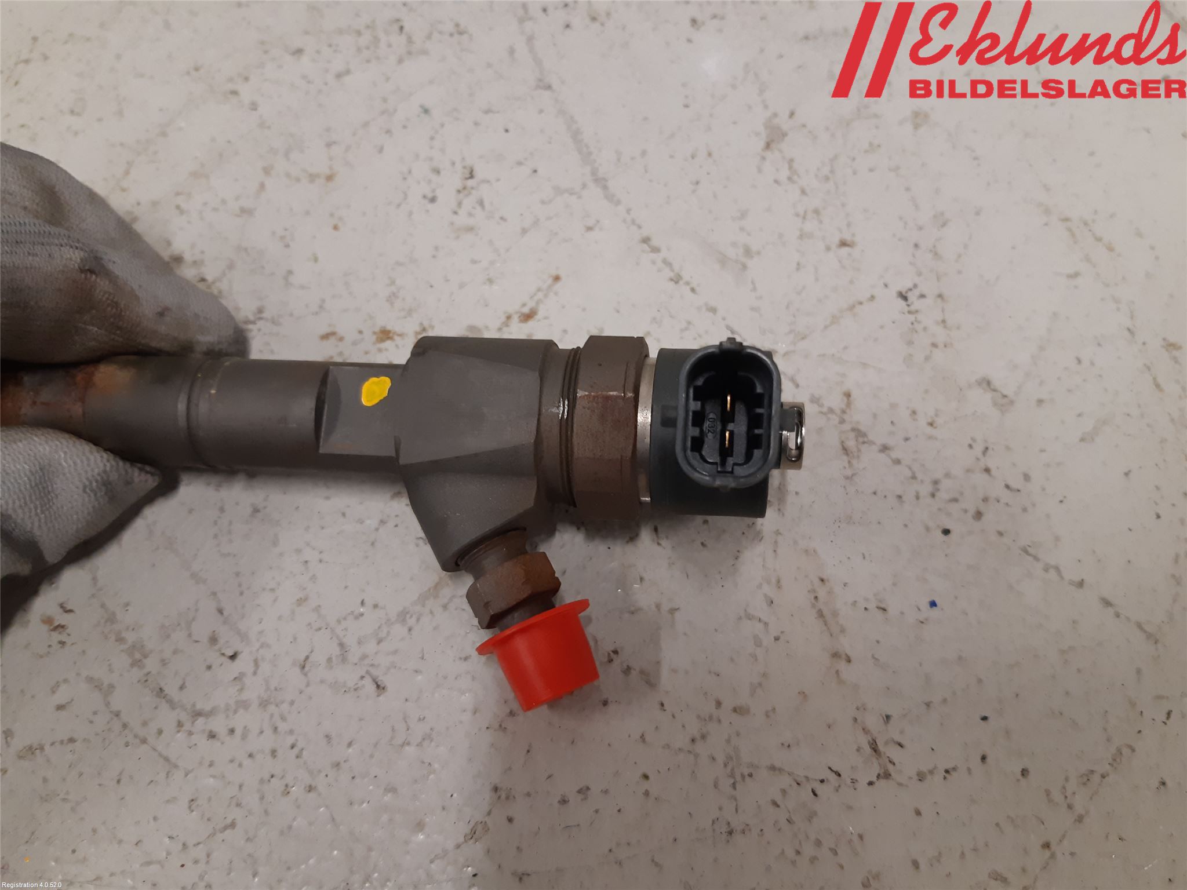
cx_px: 594
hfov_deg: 67.3
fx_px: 892
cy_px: 445
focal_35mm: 26
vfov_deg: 53.1
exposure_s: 1/50
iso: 160
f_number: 1.7
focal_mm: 3.93
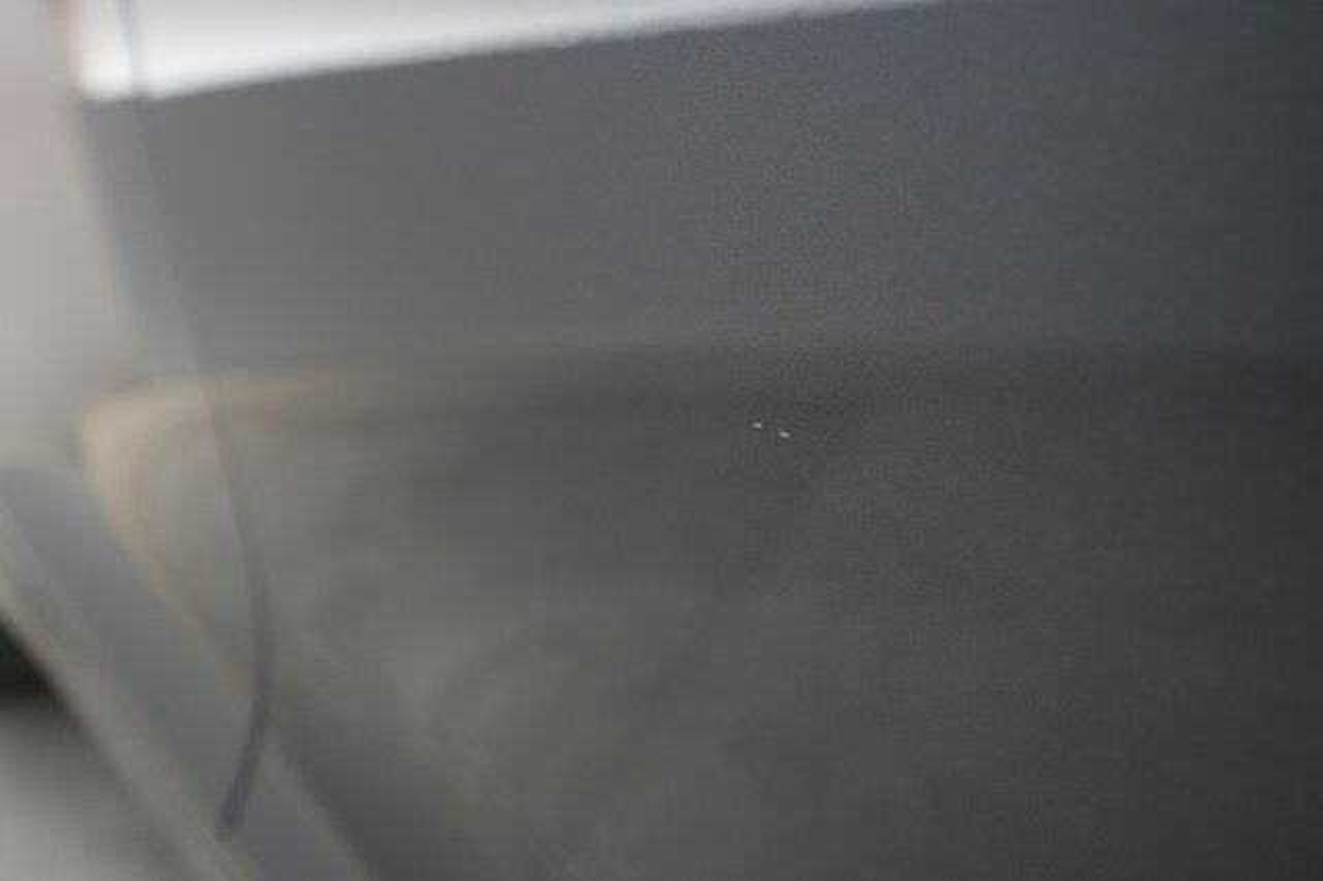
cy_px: 440
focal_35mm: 28
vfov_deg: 46.4
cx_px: 662
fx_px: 1028
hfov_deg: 65.5
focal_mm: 28
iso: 6400
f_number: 5.6
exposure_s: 1/100
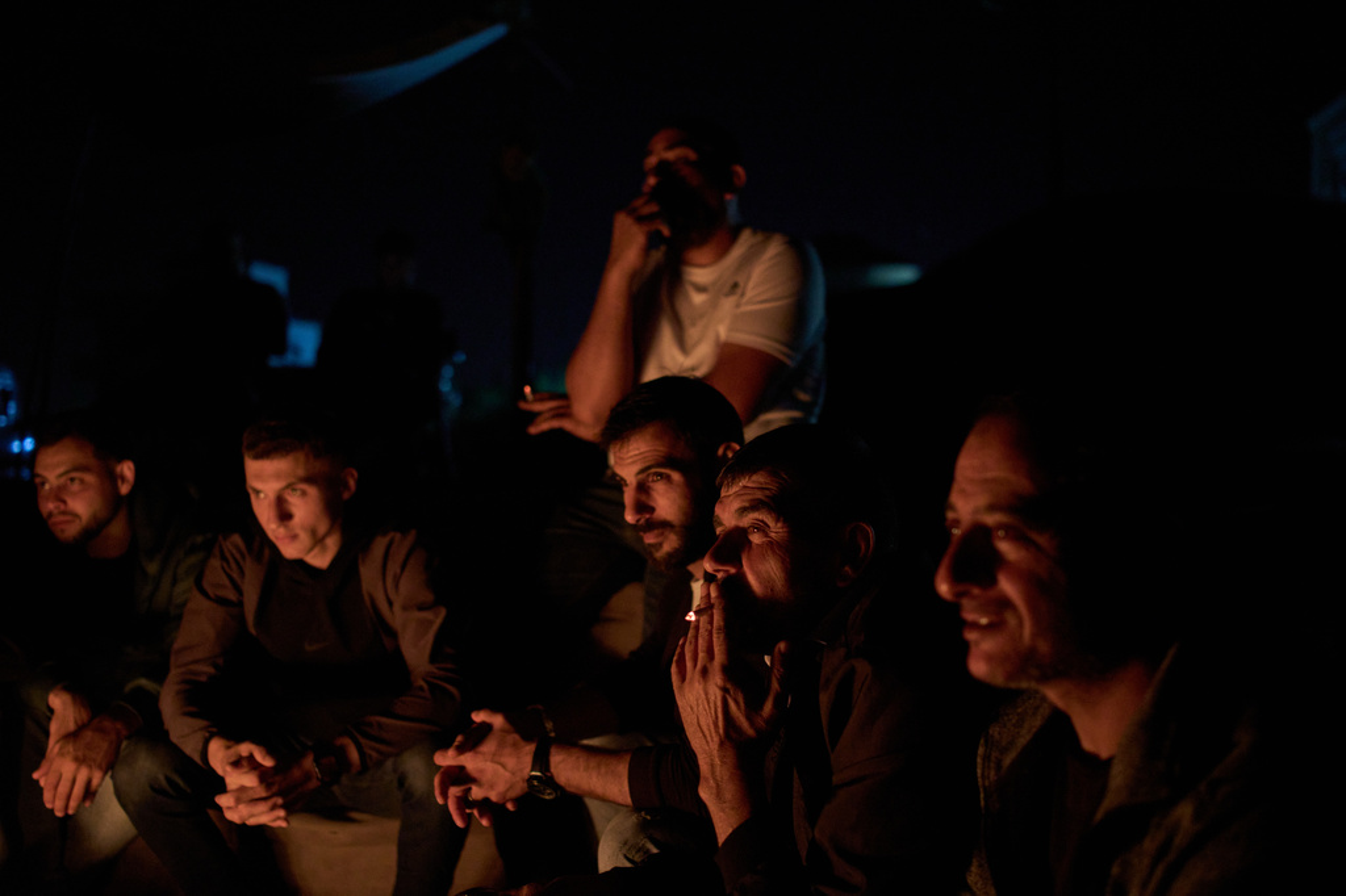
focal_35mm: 35
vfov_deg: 37.8
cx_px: 673
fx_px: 1308
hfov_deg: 54.4
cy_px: 448
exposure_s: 1/100
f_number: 2
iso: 4000
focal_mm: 35
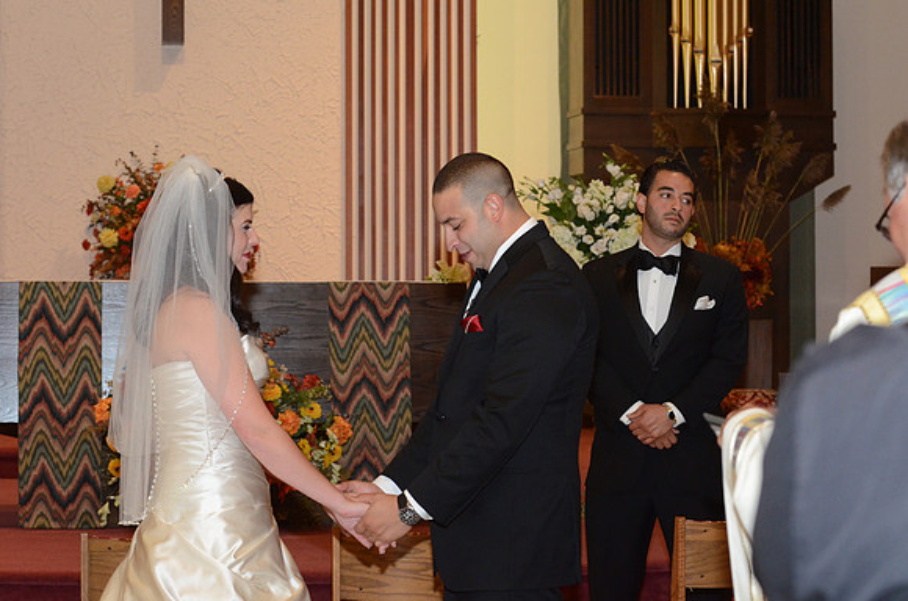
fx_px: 2643
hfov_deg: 19.5
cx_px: 454
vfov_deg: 13.0
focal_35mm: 105
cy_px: 300
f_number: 7.1
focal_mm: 70
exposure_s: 1/80
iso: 2000
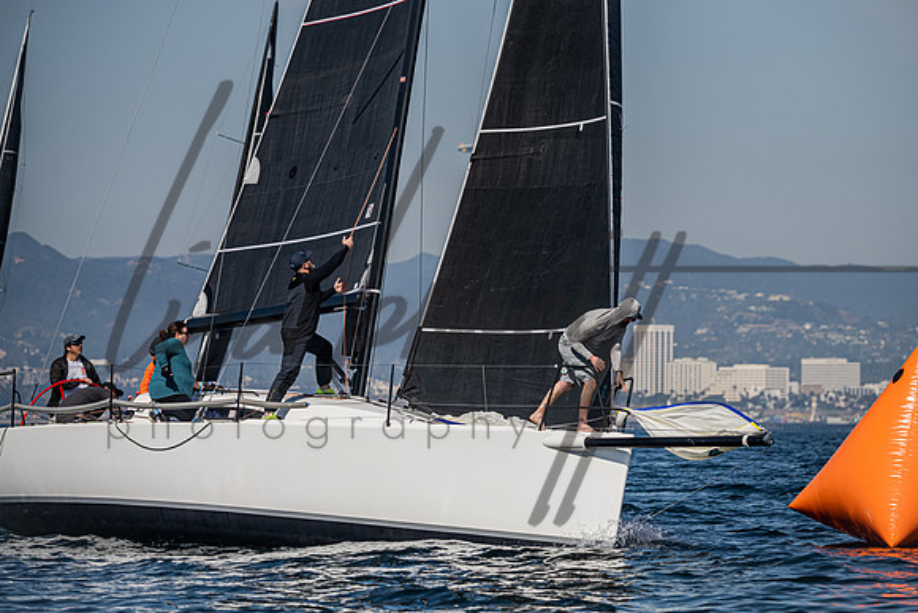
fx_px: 5401
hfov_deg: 9.7
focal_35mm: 212
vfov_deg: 6.5
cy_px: 299
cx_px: 498
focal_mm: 190
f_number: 5
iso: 400
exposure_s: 1/6400
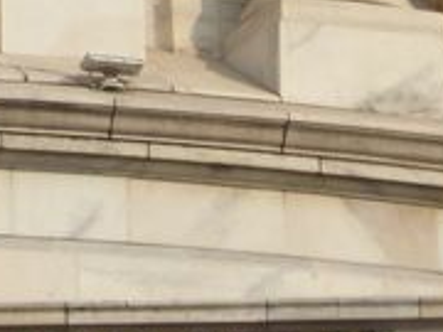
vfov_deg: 1.0
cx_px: -468
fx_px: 18966
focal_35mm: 1482
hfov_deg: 1.3
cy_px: -391
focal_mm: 53.8
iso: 80
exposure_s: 1/320
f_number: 5.8
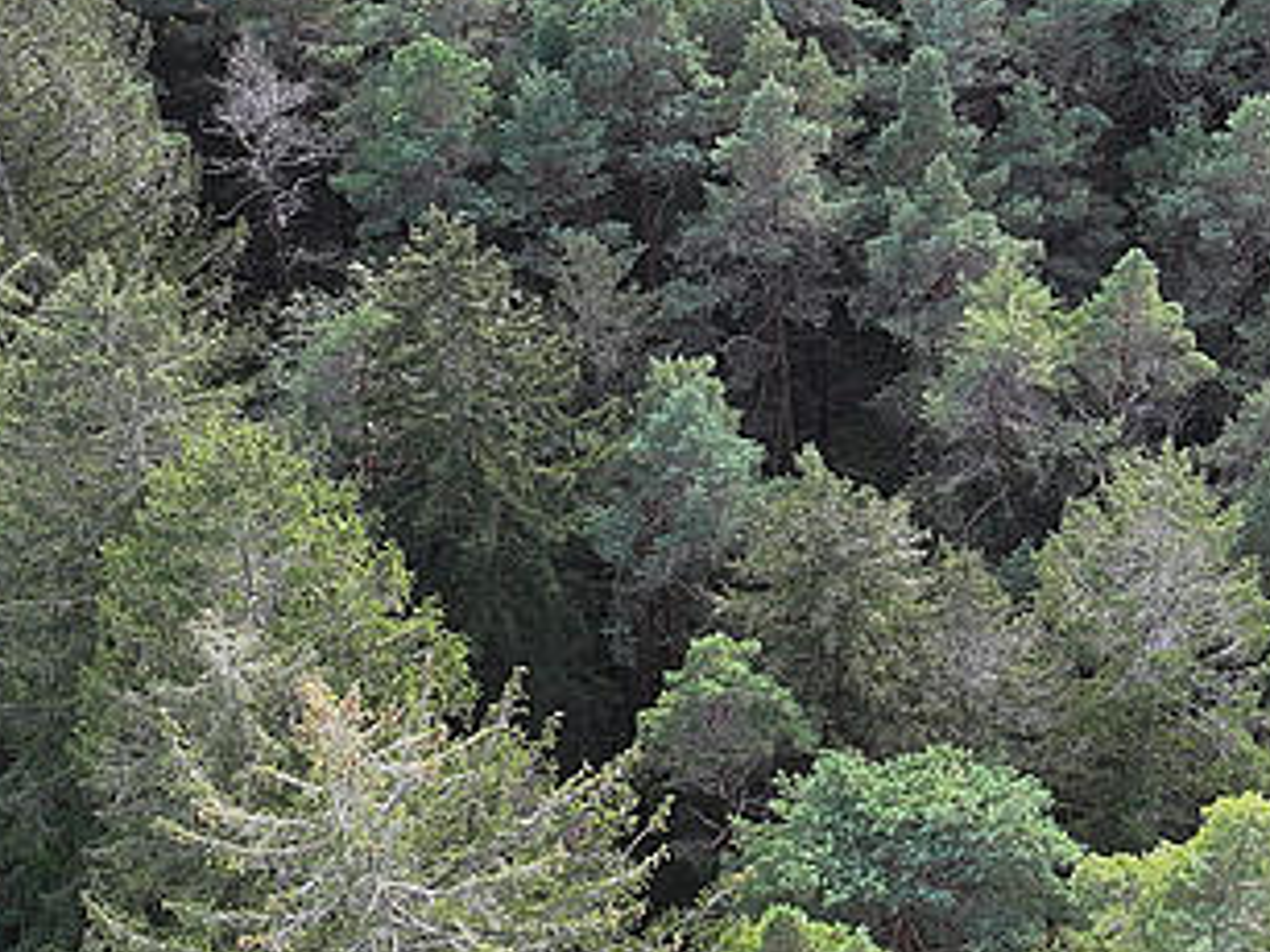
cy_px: 466
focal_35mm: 80
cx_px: 1063
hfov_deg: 24.0
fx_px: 2934
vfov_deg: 18.4
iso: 150
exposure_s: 1/240
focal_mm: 12.29
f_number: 2.8
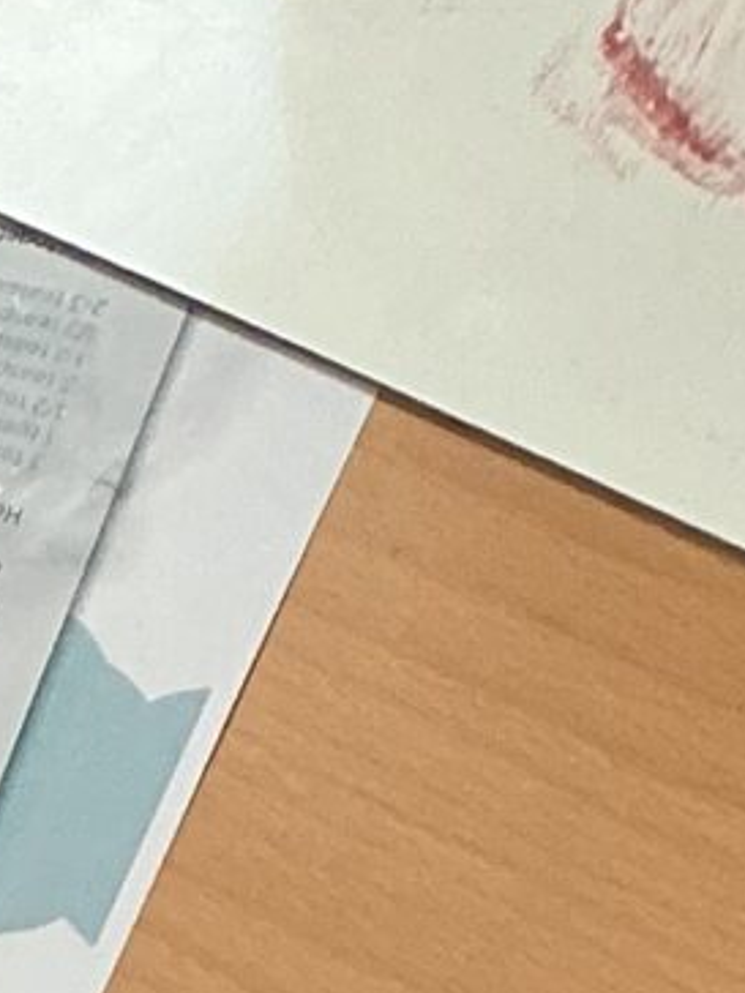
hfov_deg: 7.1
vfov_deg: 9.2
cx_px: 1269
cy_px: -865
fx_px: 5854
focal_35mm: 204
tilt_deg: -50.6
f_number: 1.8
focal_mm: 3
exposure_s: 1/60
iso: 100
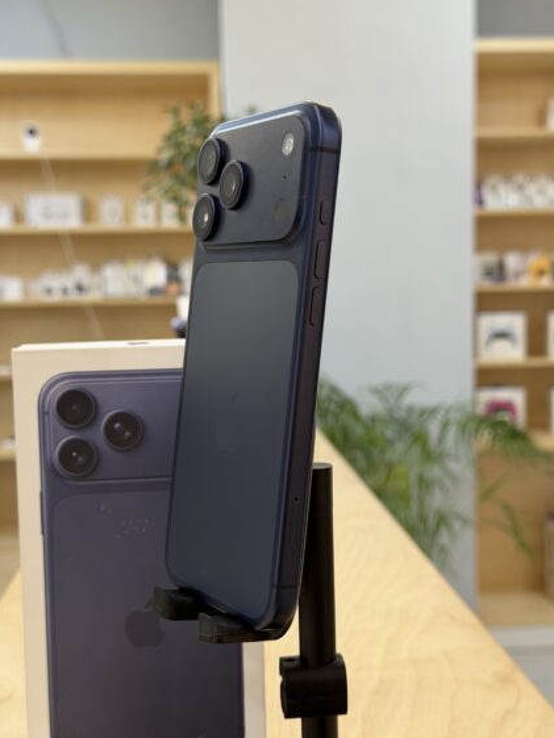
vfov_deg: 38.9
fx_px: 1045
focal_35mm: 49
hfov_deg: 29.7
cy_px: 369
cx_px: 280
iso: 100
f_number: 1.78
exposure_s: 1/70
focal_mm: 6.76
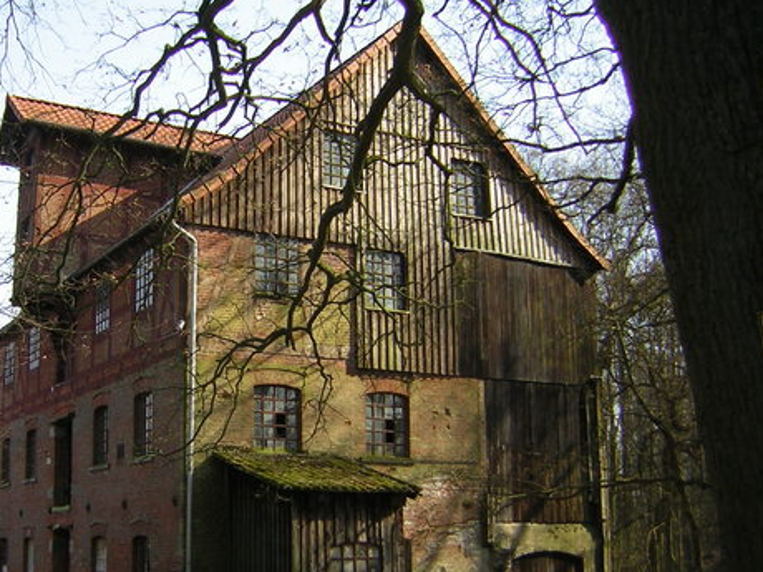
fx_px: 1036
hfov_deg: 40.1
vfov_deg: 30.7
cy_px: 363
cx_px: 272
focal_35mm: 47
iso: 50
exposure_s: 1/363
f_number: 2.6
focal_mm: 4.7
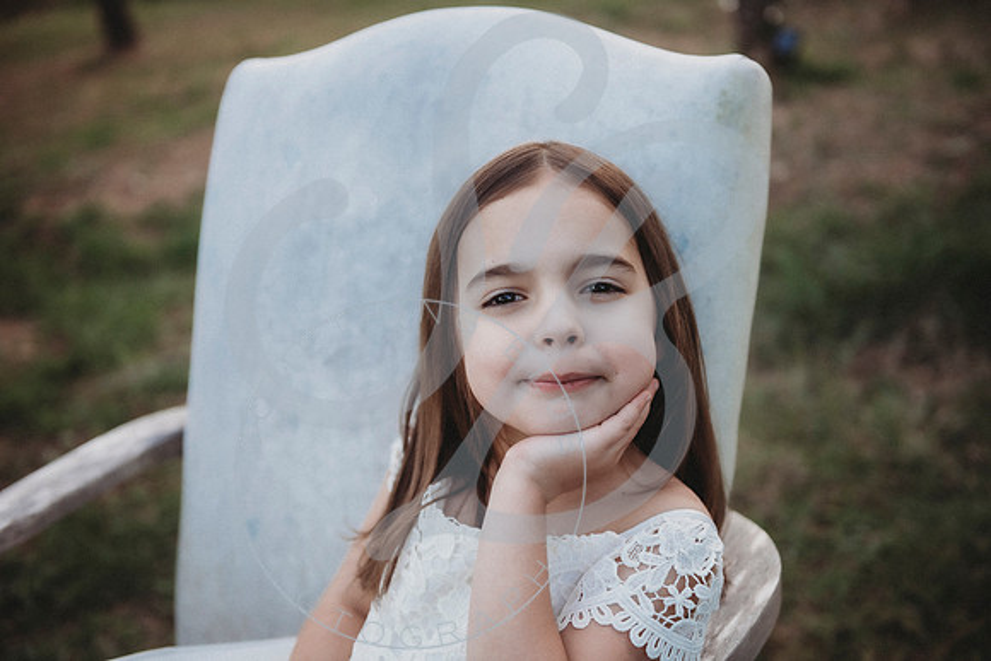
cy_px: 330
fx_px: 1211
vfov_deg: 30.5
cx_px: 496
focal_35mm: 44
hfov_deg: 44.5
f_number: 2.8
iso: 100
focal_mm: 44
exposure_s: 1/200
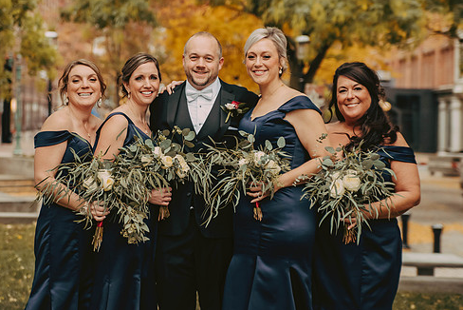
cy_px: 109
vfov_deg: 13.6
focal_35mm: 101
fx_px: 1300
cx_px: 203
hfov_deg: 20.2
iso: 1250
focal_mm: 75
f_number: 3.2
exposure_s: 1/800
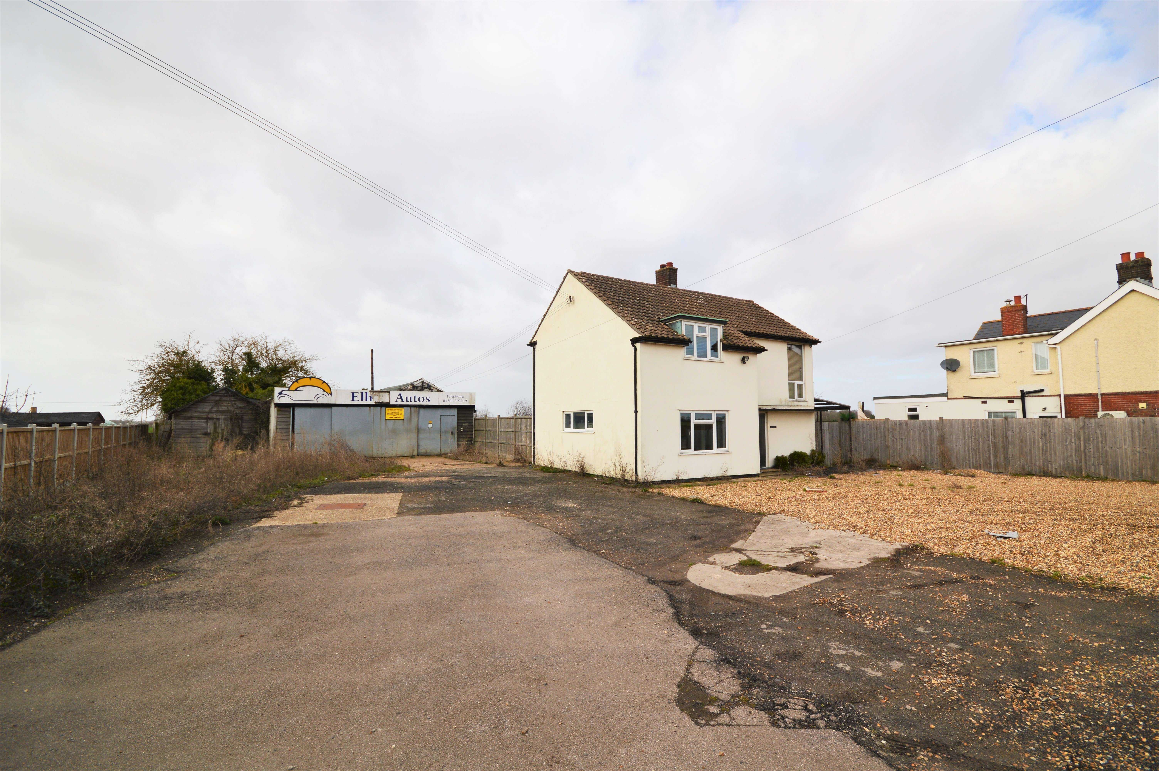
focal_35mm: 15
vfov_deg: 77.2
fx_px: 482
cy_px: 386
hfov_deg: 100.4
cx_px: 580
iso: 100
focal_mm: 10
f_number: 9
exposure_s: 1/200
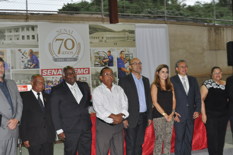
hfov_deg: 38.8
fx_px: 330
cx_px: 100
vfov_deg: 26.4
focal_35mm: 51
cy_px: 82
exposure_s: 1/60
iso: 1250
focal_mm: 28
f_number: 4.5
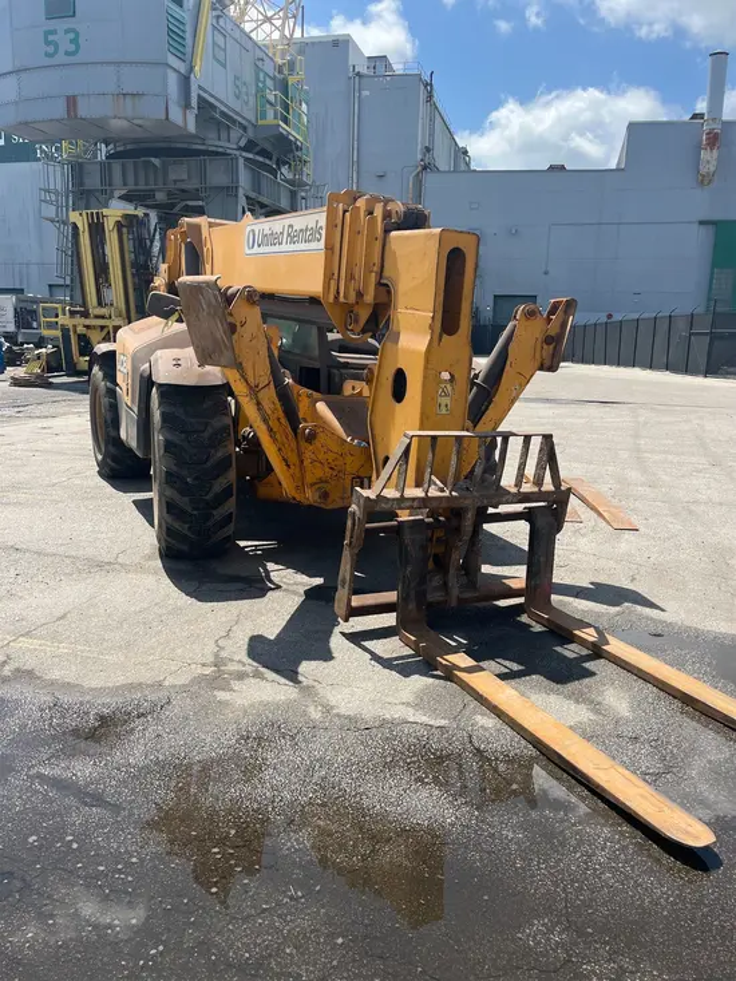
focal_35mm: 26
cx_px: 368
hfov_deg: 53.1
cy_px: 490
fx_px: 737
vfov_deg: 67.3
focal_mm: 5.1
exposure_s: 1/2688
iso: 50
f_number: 1.6
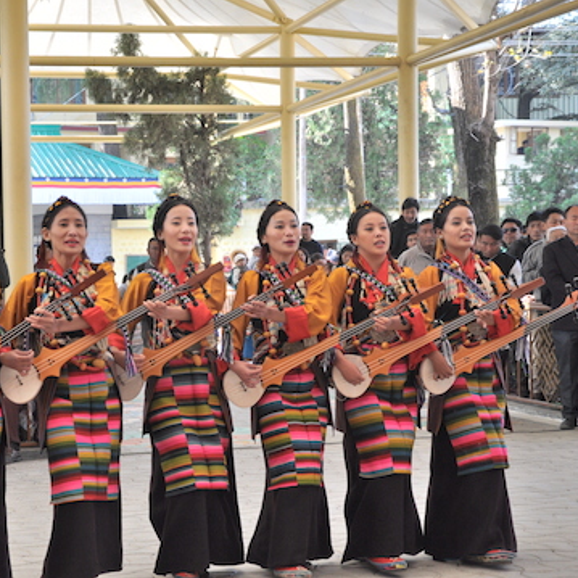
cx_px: 158
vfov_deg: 21.1
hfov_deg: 21.0
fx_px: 1549
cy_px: 289
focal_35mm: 82
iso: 500
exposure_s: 1/160
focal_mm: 42
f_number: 5.6
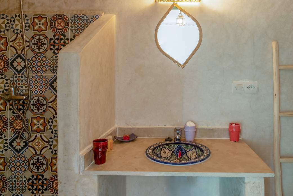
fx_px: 203
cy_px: 75
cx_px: 185
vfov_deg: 50.8
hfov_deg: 70.3
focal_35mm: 25
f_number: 10
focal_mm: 17
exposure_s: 1/10
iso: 200
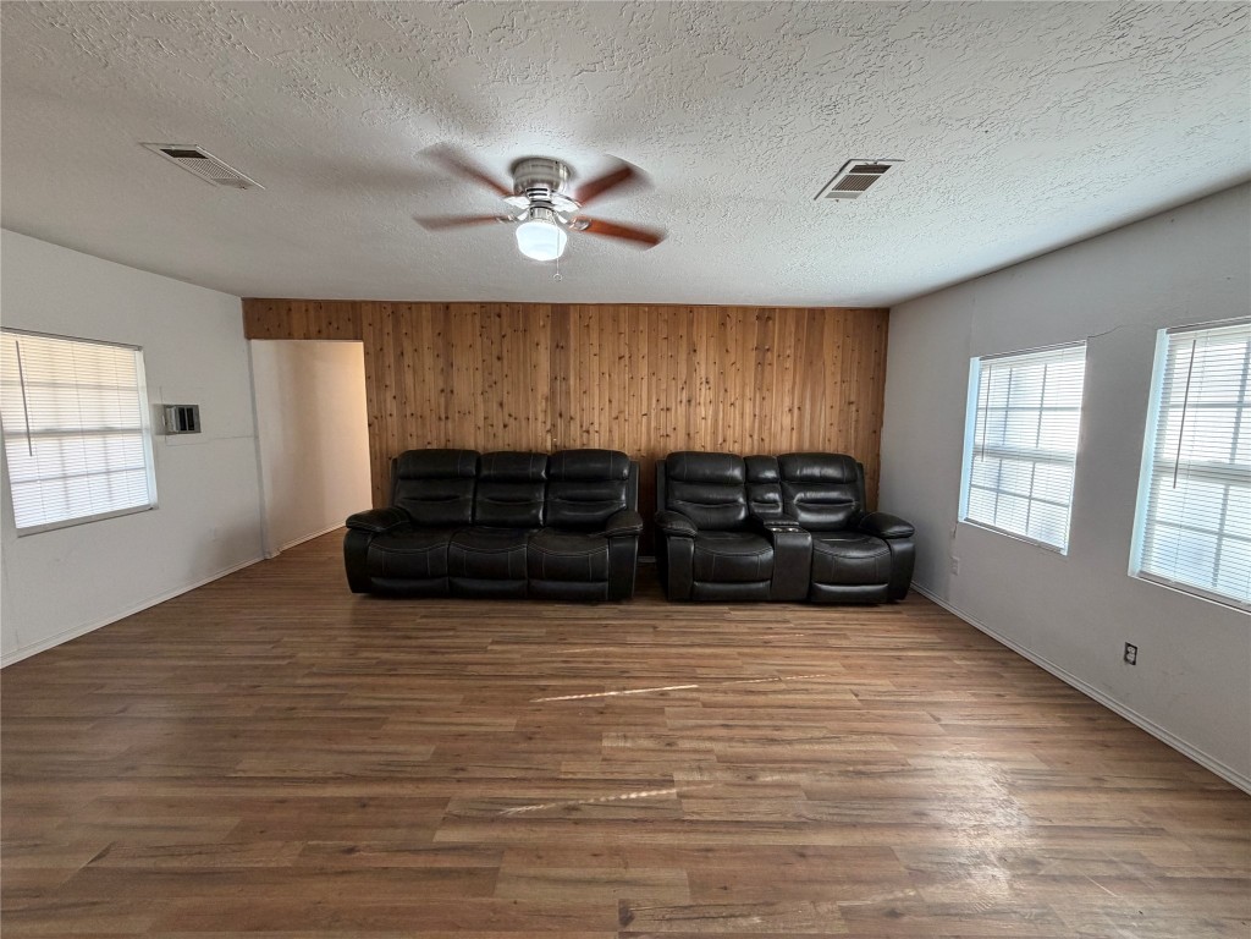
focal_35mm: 14
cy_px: 470
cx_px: 626
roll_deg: -1.1
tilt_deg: -6.6
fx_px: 506
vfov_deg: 85.7
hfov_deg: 102.1
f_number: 2.2
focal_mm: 2.22
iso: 160
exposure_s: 1/60
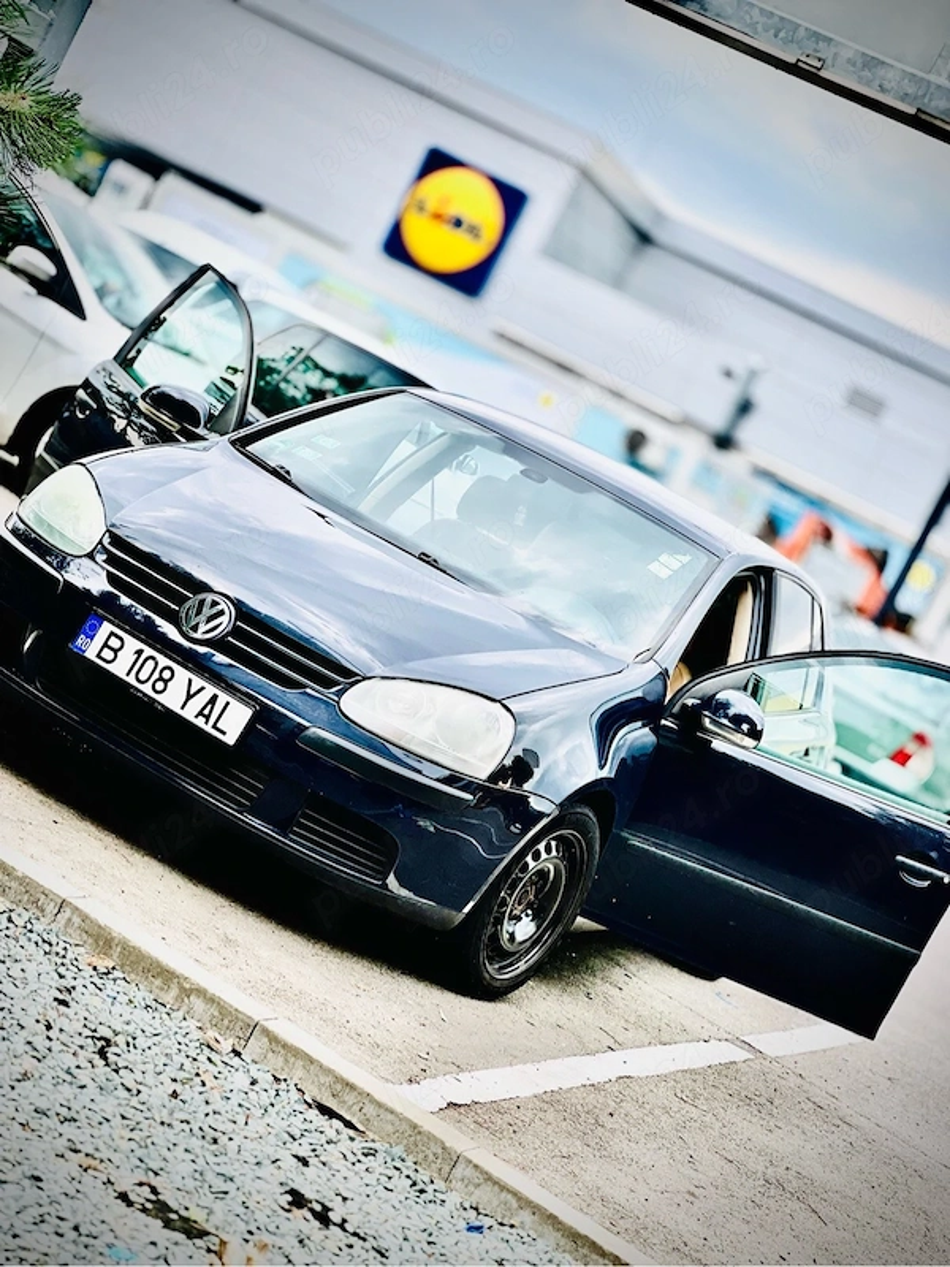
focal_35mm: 77
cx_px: 475
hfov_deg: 19.1
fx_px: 2818
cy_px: 634
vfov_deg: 25.3
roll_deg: -26.9
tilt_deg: -2.4
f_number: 2.8
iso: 25
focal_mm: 9
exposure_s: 1/121
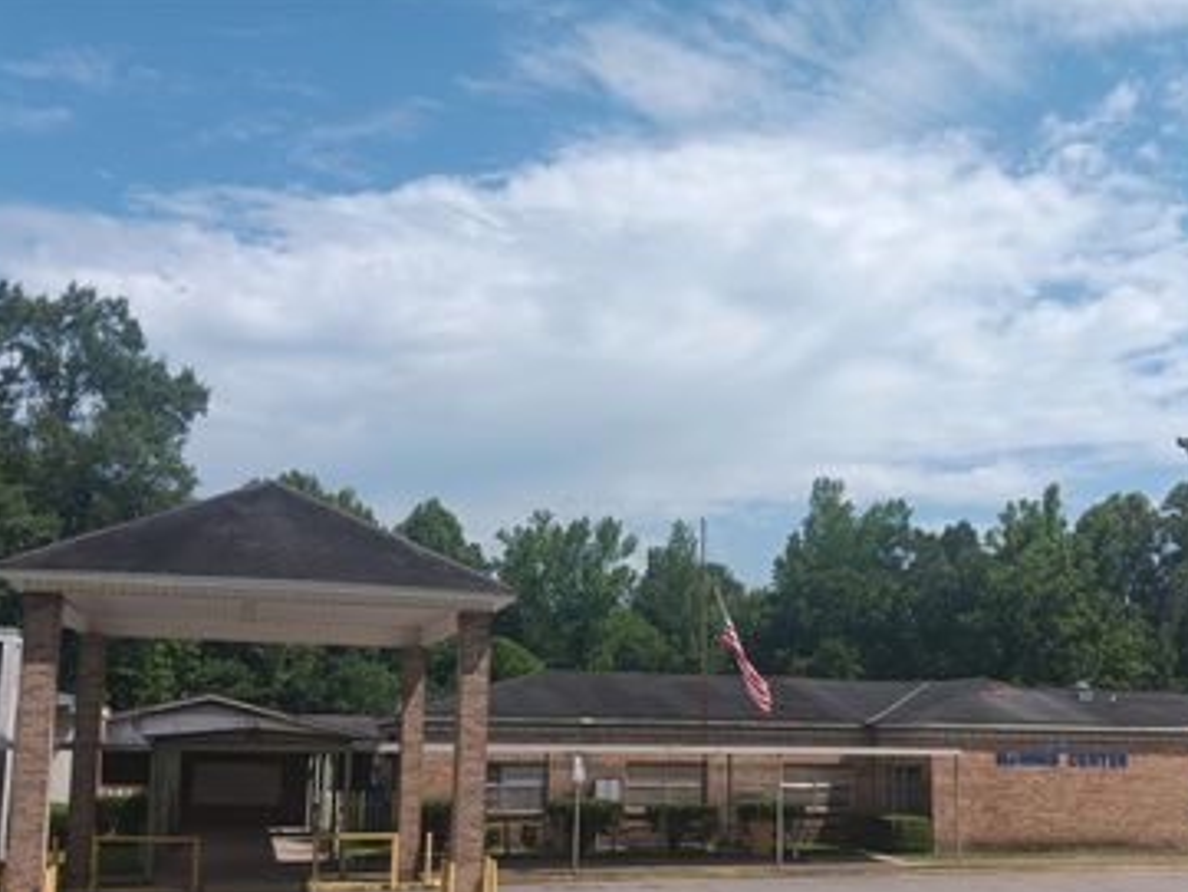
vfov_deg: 39.1
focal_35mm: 36
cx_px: 688
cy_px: 607
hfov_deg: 51.1
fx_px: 1236
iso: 20
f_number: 1.8
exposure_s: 1/1000
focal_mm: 3.98
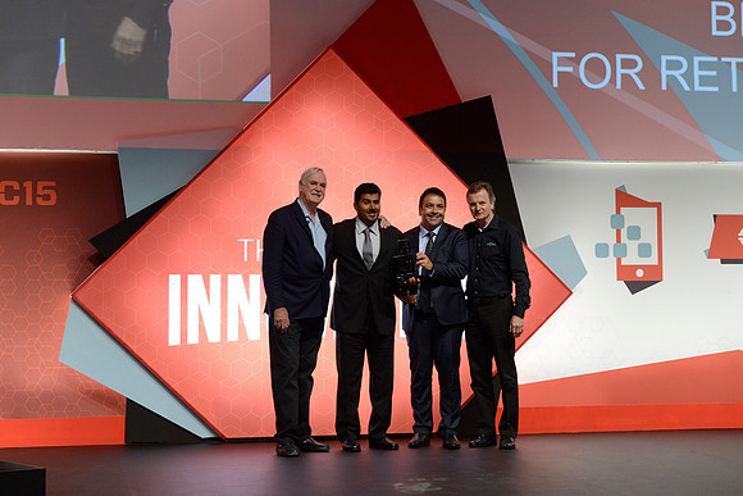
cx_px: 372
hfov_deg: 28.8
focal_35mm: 70
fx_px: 1445
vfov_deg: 19.5
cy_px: 248
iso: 2500
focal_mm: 70
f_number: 8
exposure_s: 1/125
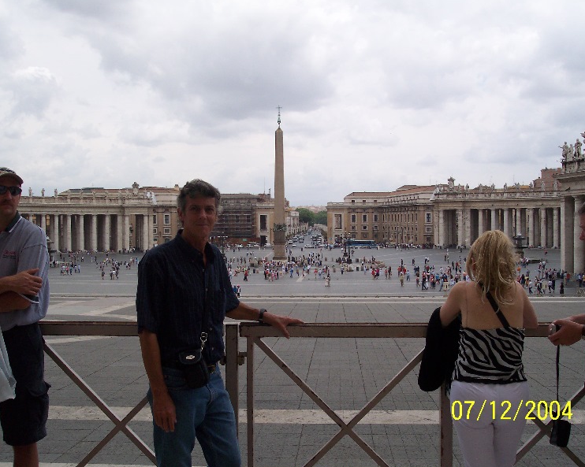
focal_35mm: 40
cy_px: 233
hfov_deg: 45.8
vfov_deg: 37.3
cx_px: 289
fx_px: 692
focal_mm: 8
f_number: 4.8
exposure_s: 1/1000
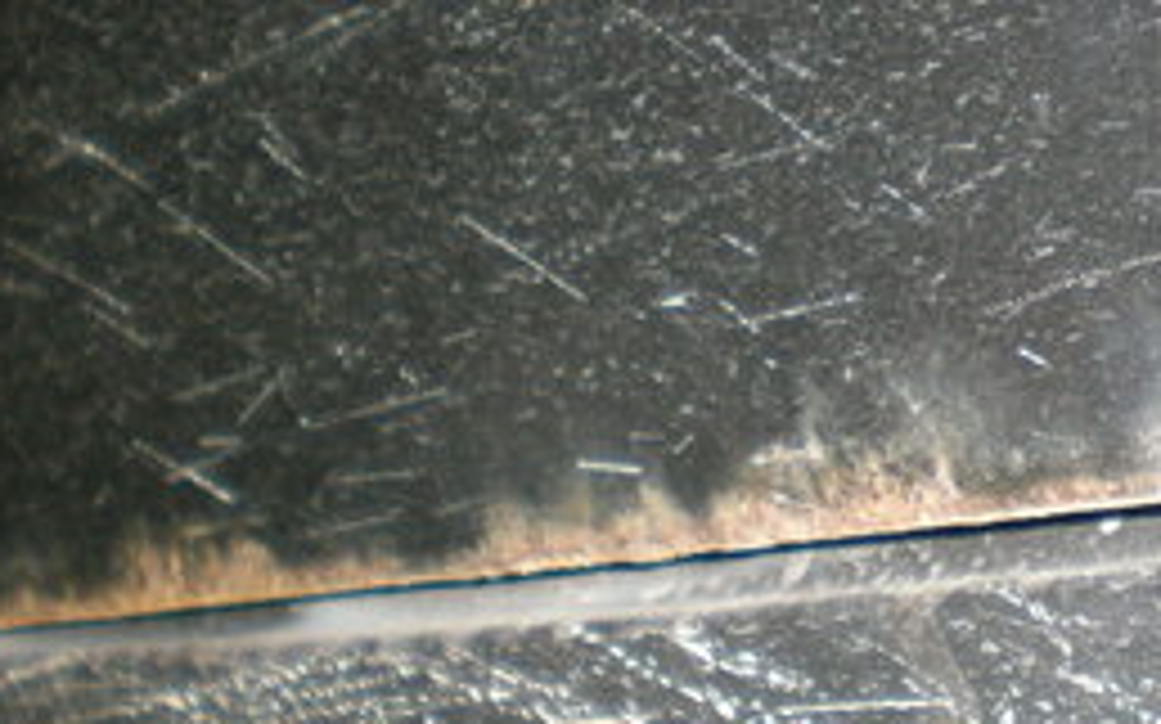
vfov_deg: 13.1
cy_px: 288
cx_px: 1022
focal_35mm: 100
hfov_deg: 20.4
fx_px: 3163
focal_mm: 6.3
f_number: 3.1
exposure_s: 1/60
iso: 102
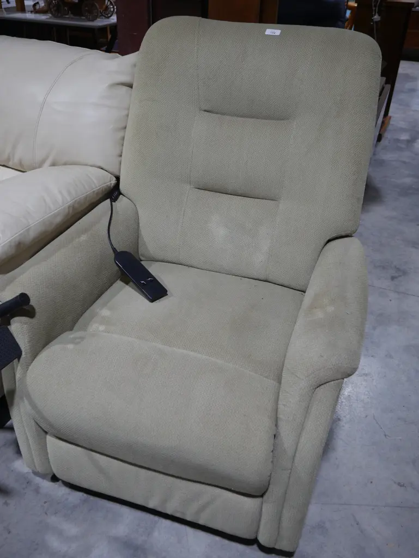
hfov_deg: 46.8
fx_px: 484
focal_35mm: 30
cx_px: 210
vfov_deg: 59.9
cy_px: 279
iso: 200
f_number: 3.6
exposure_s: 1/80
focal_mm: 15
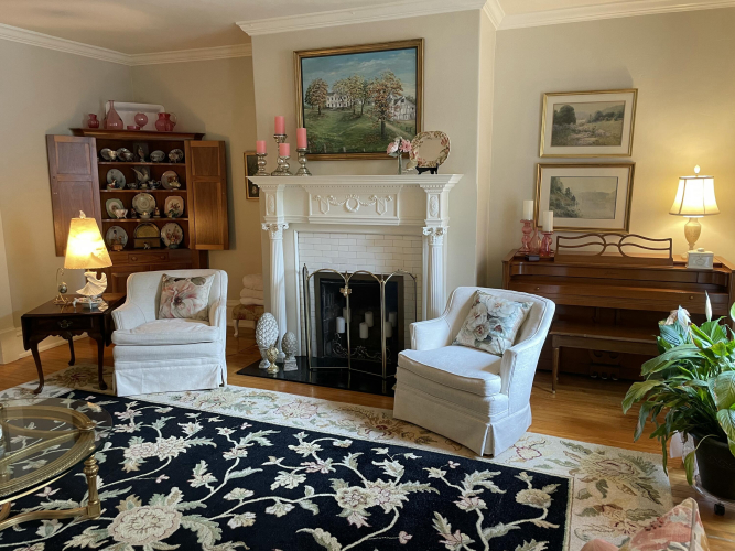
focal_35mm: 26
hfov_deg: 67.3
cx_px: 368
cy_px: 276
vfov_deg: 53.0
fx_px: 552
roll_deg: +0.3
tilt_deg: -10.0
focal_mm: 4.2
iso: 160
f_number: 1.6
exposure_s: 1/60
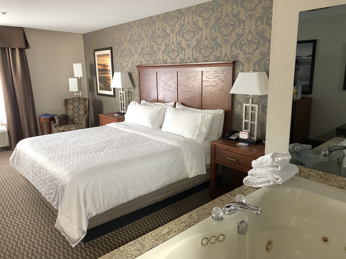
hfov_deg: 67.3
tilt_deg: -12.8
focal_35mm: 26
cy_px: 130
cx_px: 173
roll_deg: +0.8
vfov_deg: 53.1
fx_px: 260
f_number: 1.8
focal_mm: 4.25
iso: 400
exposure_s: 1/30
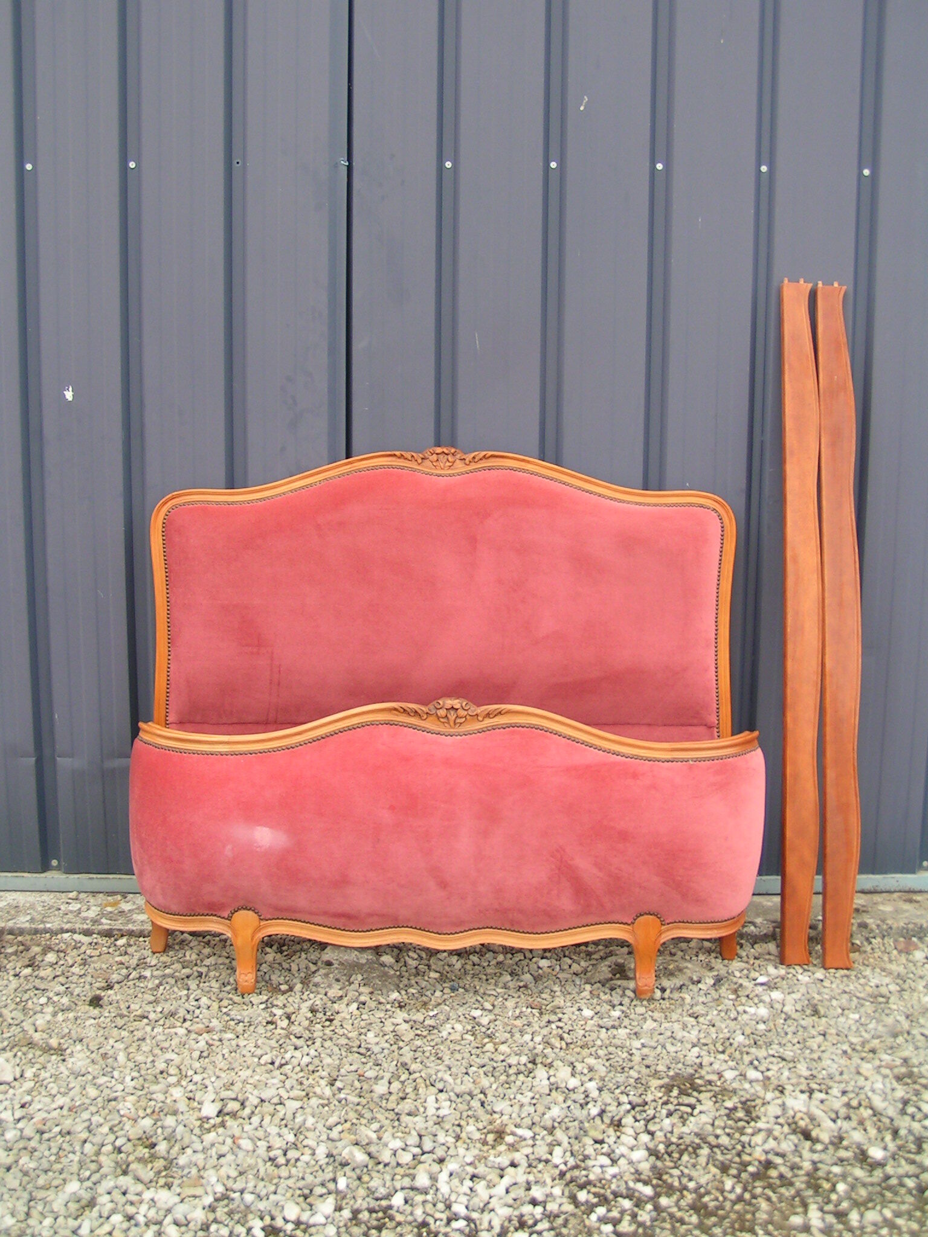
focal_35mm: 38
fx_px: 1358
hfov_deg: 37.7
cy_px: 618
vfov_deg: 49.0
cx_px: 464
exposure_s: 1/80
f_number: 4
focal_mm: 5.8
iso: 50
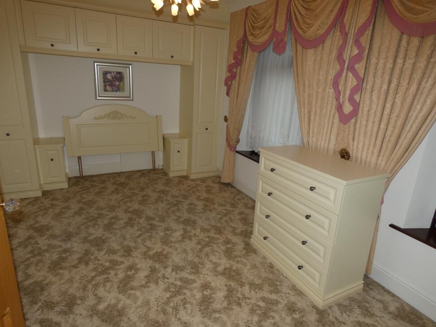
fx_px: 264
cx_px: 223
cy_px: 165
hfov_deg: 79.0
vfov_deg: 63.4
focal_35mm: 21
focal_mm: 3.6
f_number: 2.8
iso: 80
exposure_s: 1/60
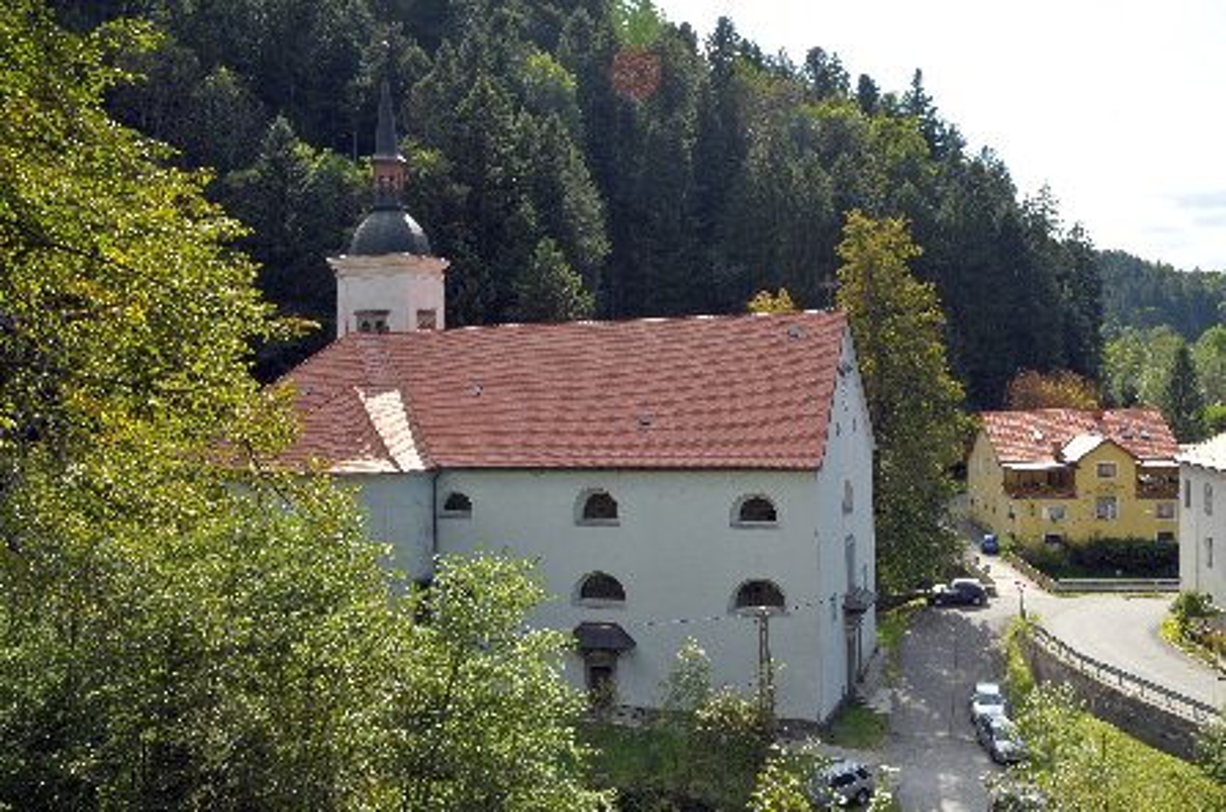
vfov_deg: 35.3
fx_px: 1274
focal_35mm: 38
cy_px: 406
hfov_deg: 51.4
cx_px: 613
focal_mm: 25
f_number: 9
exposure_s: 1/250
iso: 400
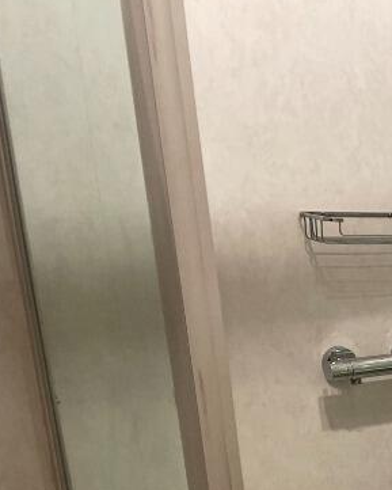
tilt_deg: -18.1
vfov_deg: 25.0
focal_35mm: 72
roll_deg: -1.4
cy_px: 506
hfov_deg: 17.6
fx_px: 1044
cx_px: 685
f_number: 1.6
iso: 125
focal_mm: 4.2
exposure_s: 1/50
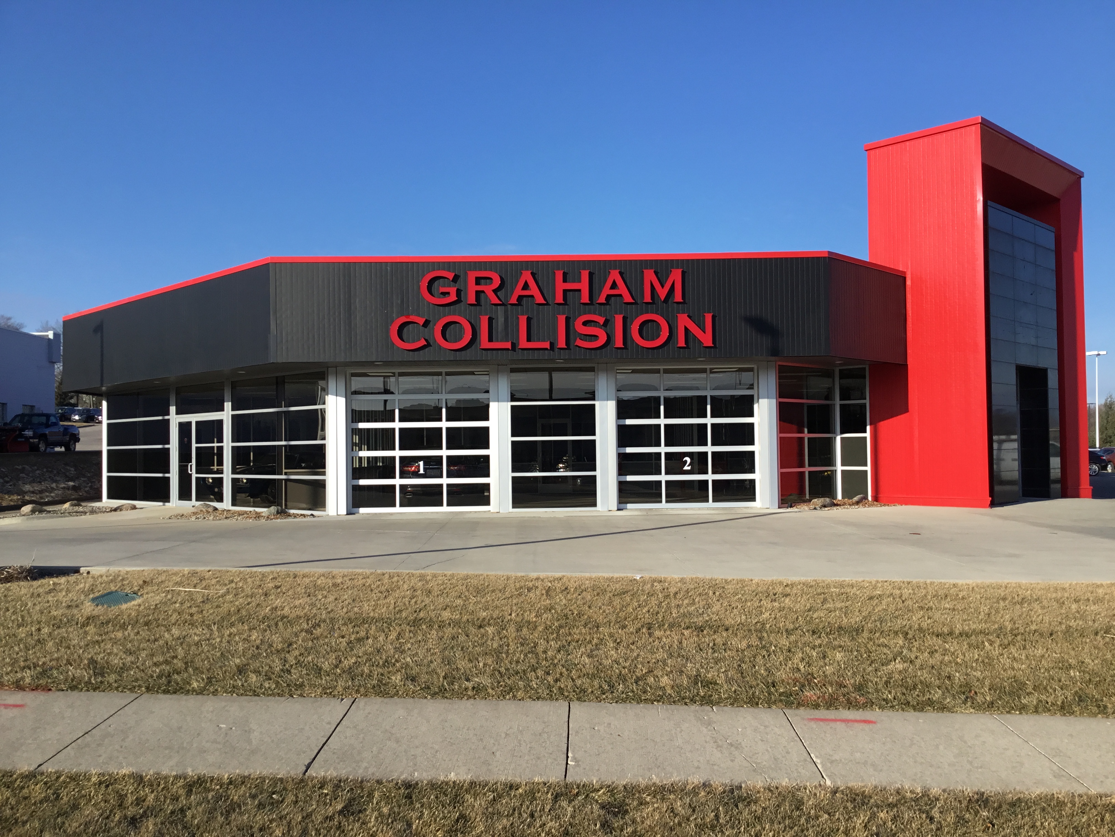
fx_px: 999
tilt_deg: +2.2
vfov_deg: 45.4
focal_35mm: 31
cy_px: 418
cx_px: 558
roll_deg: +0.4
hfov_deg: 58.4
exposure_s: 1/959
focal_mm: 3.3
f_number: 2.4
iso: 25
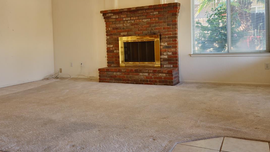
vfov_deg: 33.6
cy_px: 57
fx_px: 251
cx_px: 113
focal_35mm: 35
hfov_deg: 56.3
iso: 125
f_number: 1.8
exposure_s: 1/120
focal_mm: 6.4
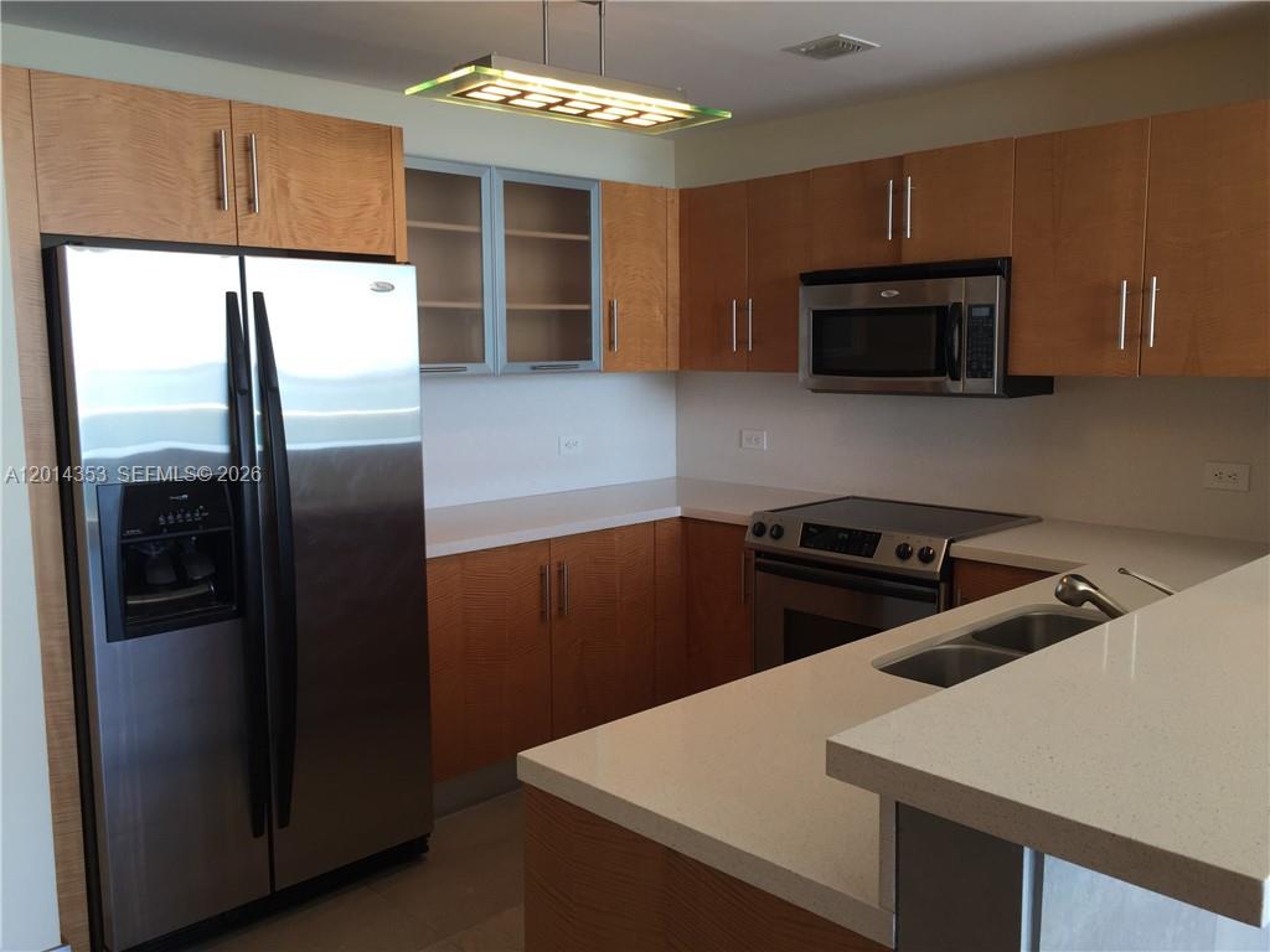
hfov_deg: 61.7
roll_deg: -0.3
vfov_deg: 48.2
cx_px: 635
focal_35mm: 29
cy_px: 476
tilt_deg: -7.5
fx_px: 1064
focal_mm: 4.15
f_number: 2.2
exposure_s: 1/40
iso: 32
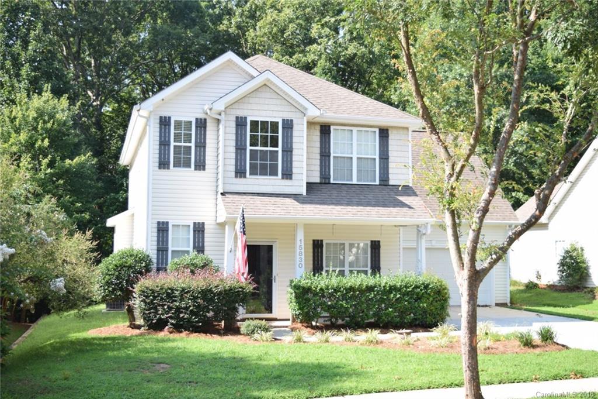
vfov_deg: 29.8
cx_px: 299
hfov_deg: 43.6
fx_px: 747
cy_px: 200
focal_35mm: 45
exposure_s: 1/200
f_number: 4.2
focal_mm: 30
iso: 100
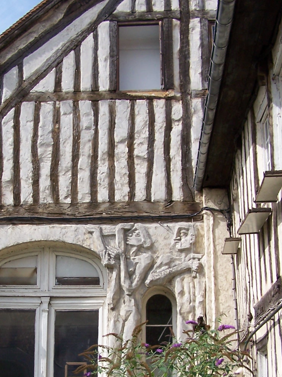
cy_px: 257
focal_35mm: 64
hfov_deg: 22.8
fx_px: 695
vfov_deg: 30.0
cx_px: 84
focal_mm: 6.3
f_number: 4
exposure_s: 1/750
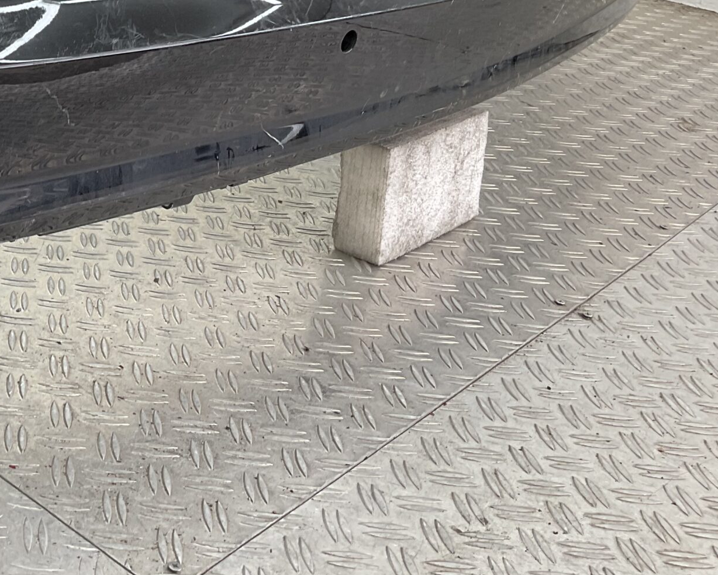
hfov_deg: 29.6
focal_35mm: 59
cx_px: -13
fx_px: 1254
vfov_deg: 25.0
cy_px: 56
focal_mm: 3
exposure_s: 1/120
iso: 32
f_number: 1.8
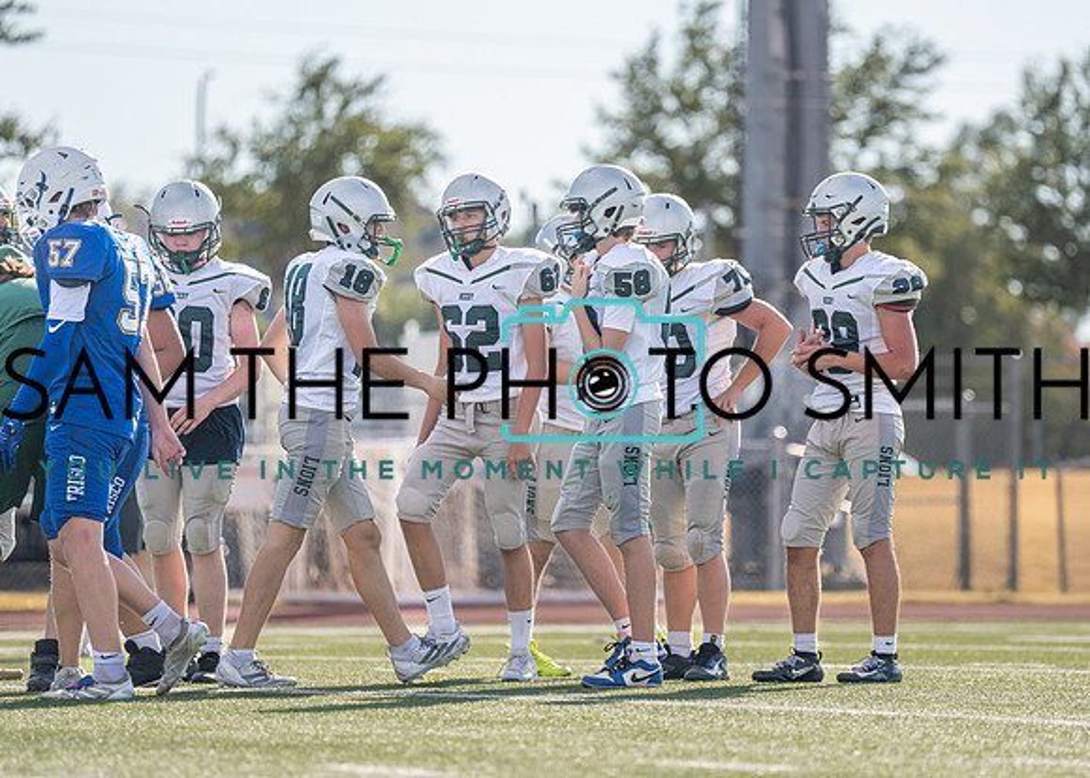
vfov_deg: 4.8
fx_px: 9194
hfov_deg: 6.8
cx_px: 673
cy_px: 406
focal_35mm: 297
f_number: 2.8
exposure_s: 1/1600
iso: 100
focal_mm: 200
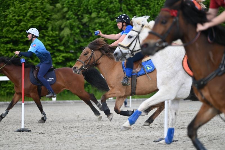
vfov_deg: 5.1
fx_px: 1686
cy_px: 75
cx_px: 112
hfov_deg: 7.6
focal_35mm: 270
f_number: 5
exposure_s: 1/1250
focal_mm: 270
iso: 720
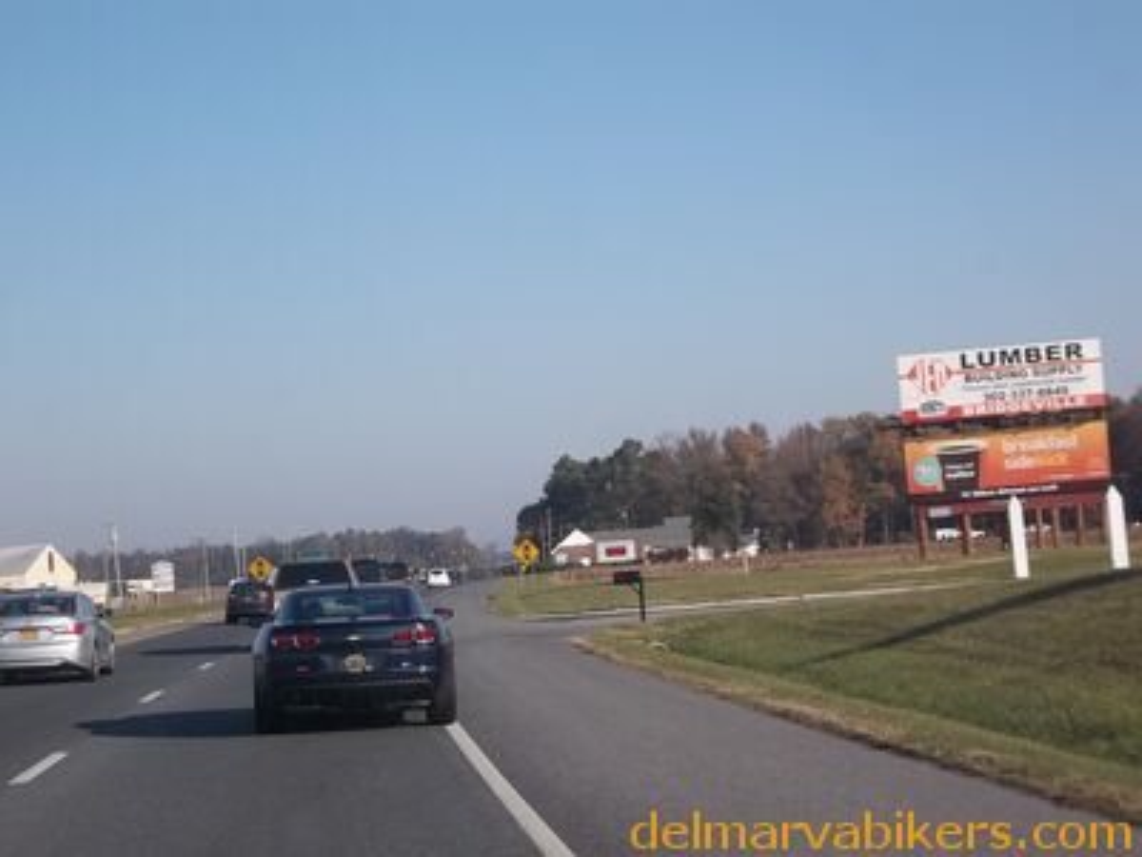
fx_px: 2441
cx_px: 571
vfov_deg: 19.9
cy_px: 428
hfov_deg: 26.3
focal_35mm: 74
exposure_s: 1/640
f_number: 3.9
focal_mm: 13.2
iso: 80
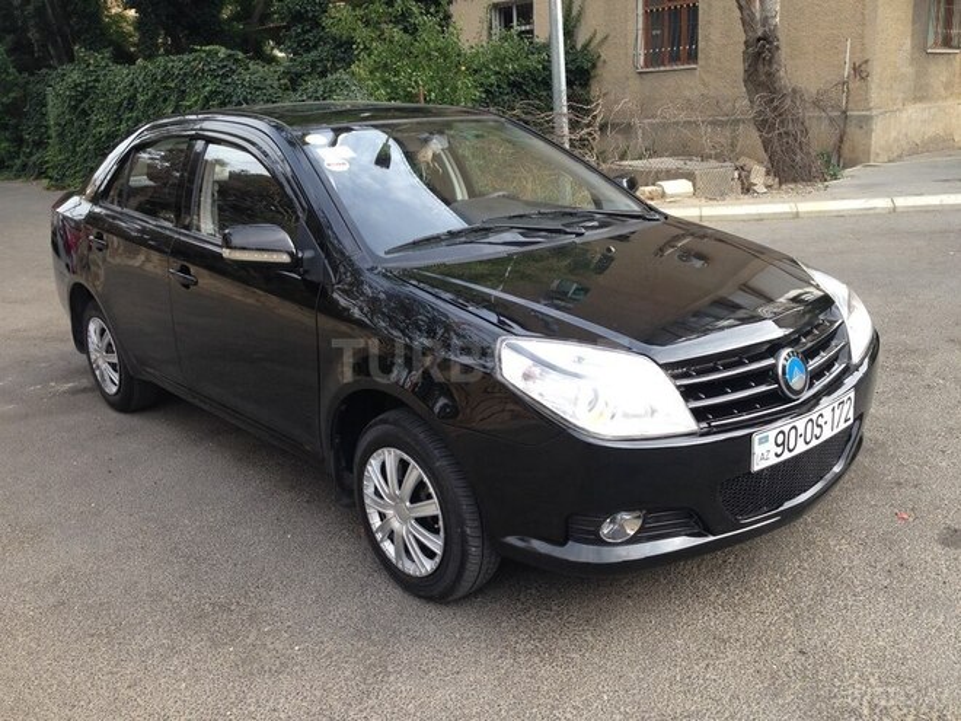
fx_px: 916
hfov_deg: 55.4
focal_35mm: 33
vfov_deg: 42.9
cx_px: 480
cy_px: 360
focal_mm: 4.12
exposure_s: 1/151
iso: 50
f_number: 2.4
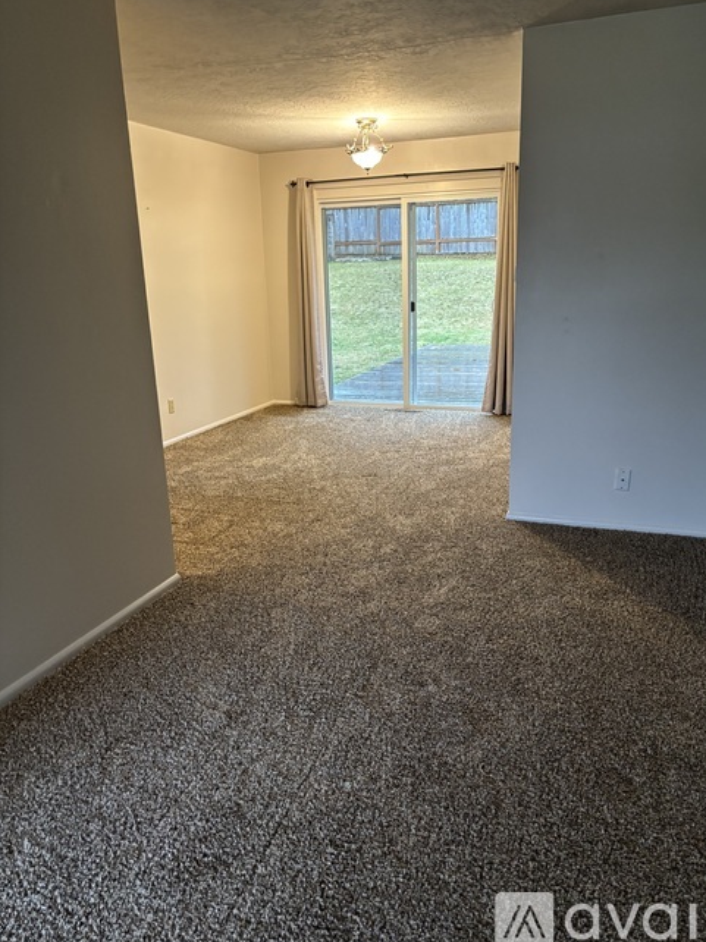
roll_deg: -0.9
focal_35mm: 27
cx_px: 365
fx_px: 735
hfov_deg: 51.3
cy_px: 461
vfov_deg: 65.3
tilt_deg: -17.1
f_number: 1.6
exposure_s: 1/60
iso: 320
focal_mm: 5.96
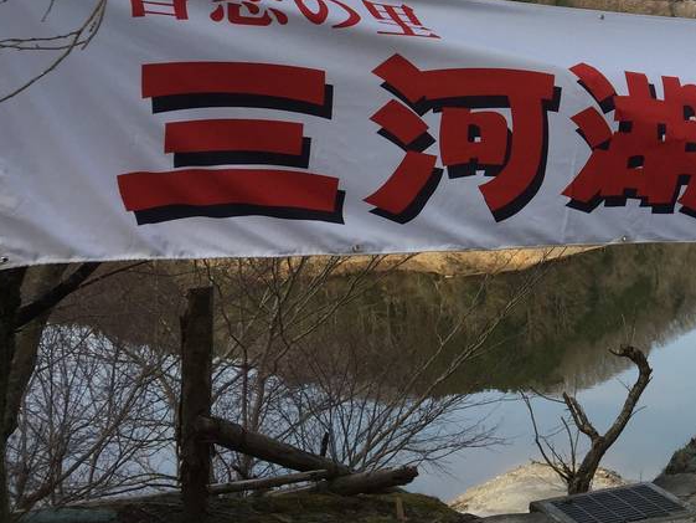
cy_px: -21
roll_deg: +1.0
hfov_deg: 29.2
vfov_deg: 22.6
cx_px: 695
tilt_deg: +4.3
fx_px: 1247
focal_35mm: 62
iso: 32
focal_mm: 4.15
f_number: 2.2
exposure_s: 1/608
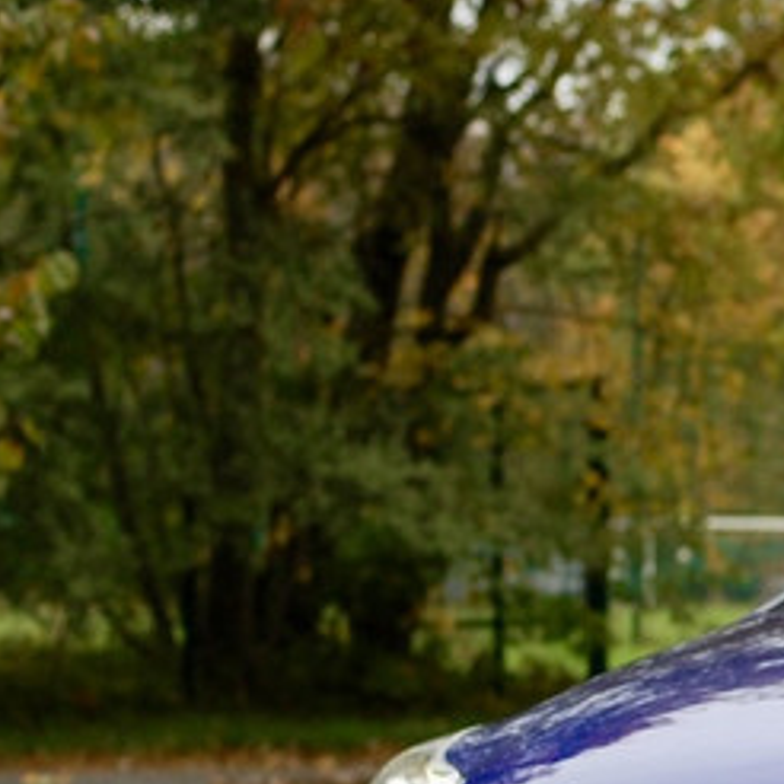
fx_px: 6278
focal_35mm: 245
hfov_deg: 6.9
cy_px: 773
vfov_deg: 7.1
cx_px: 1450
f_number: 4
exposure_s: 1/320
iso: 200
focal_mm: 50
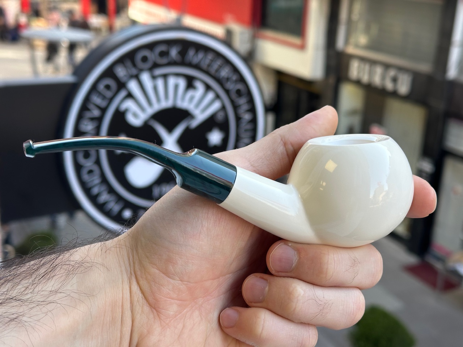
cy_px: 174
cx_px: 232
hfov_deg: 39.7
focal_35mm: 48
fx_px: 642
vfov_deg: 30.3
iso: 64
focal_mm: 6.86
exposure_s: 1/234
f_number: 1.78
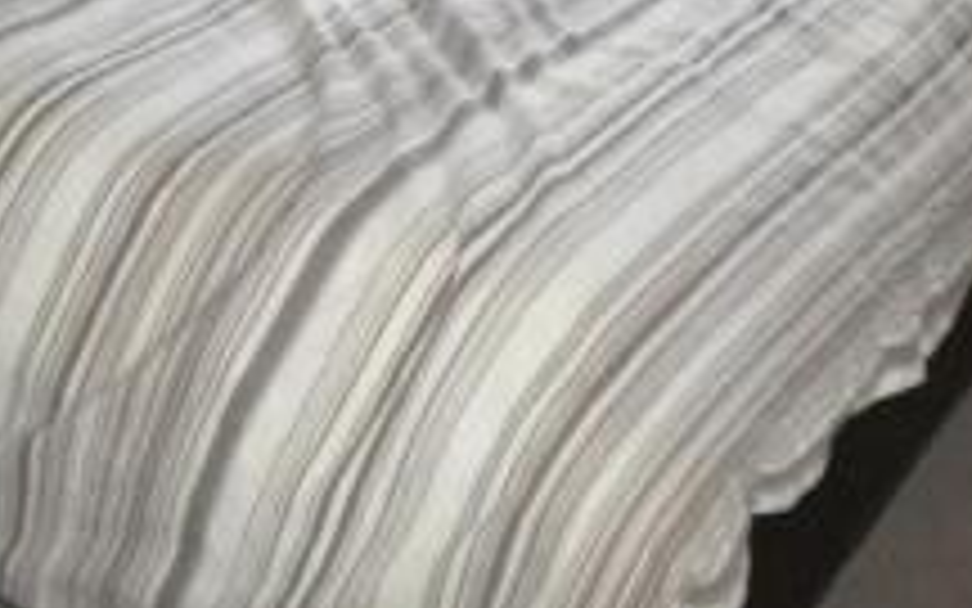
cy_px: -358
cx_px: 263
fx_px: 2649
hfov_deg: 20.7
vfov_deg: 12.3
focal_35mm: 100
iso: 400
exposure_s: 1/30
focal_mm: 6.3
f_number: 3.1
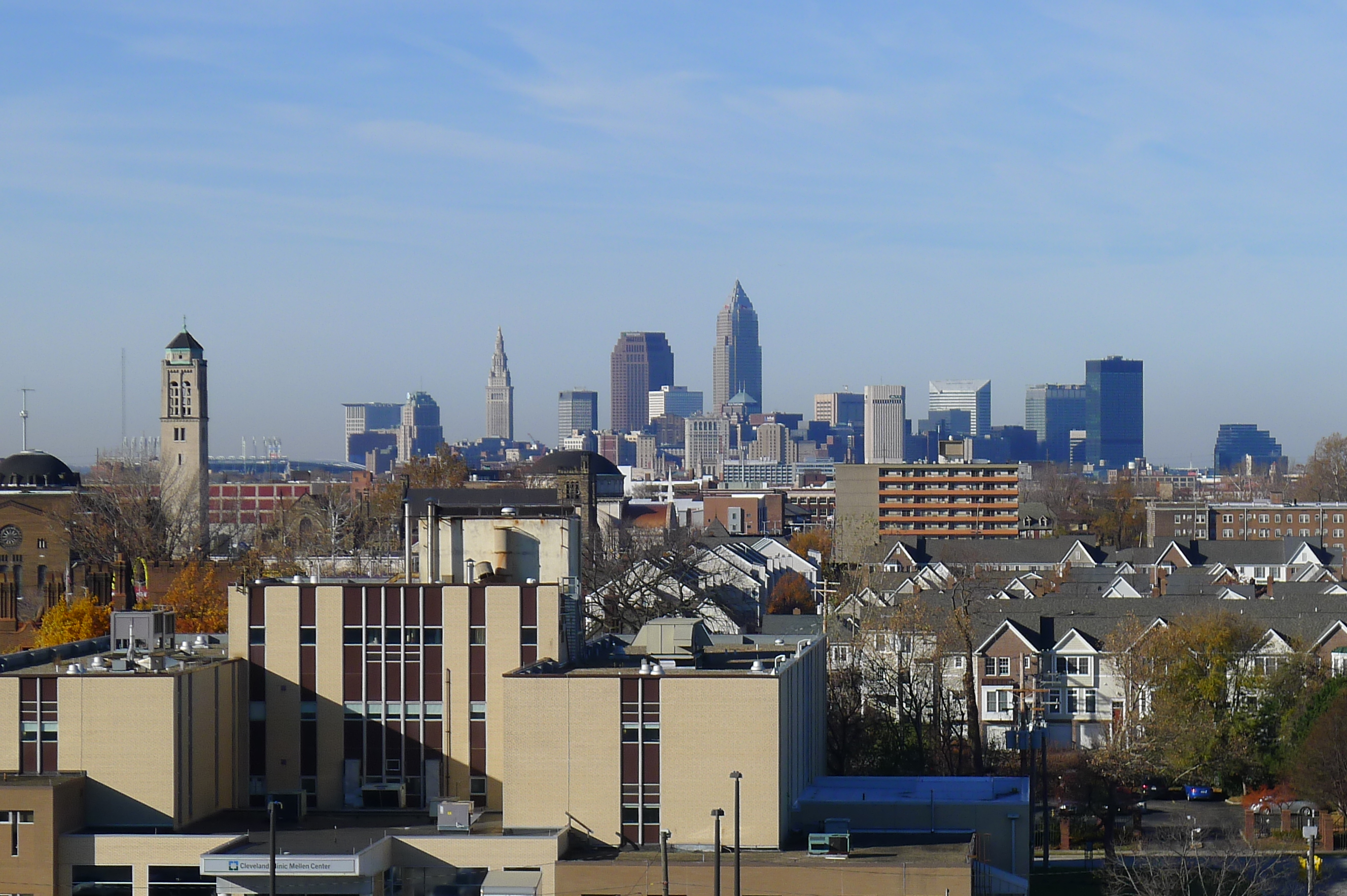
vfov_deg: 10.7
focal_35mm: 128
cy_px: 448
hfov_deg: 16.0
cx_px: 674
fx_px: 4787
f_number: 4
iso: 80
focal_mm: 19.2
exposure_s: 1/800
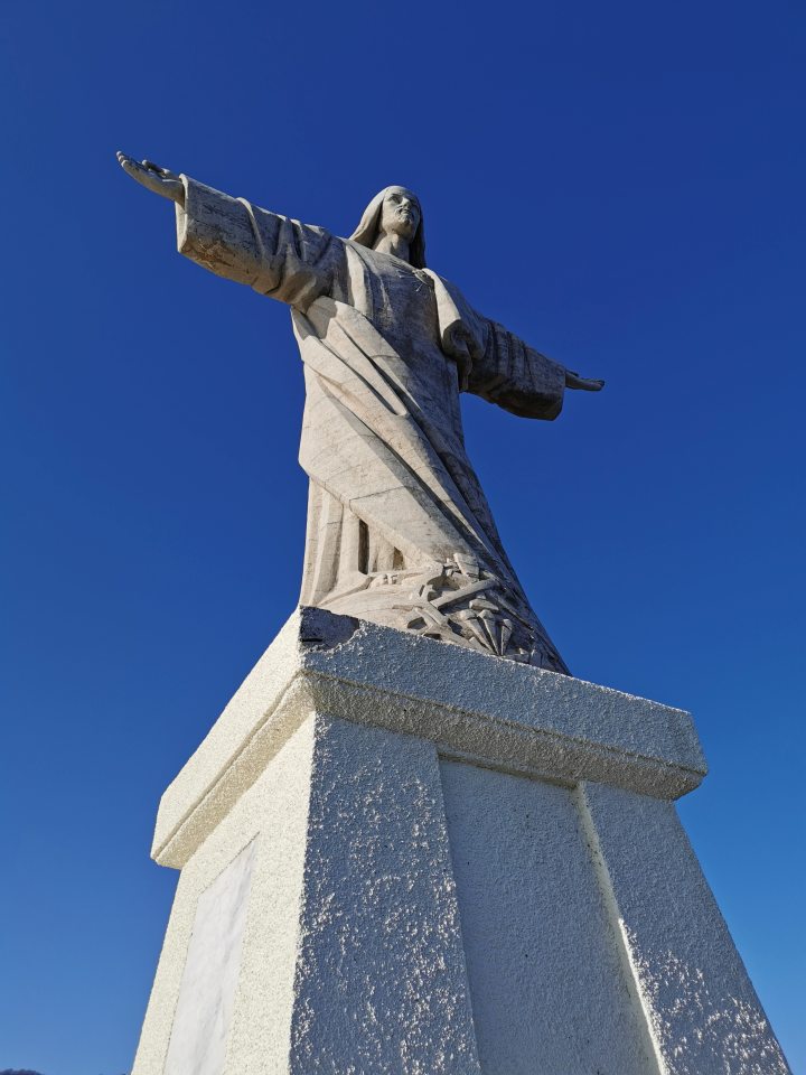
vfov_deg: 65.3
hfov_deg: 51.4
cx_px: 403
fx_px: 838
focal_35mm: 27
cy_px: 538
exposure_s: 1/5076
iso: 50
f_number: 1.8
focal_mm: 5.58
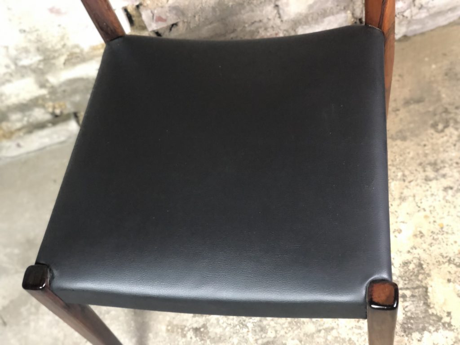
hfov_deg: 36.8
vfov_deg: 28.0
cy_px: 172
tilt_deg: -57.5
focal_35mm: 52
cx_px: 230
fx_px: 691
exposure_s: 1/14
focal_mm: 6
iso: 160
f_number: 2.4
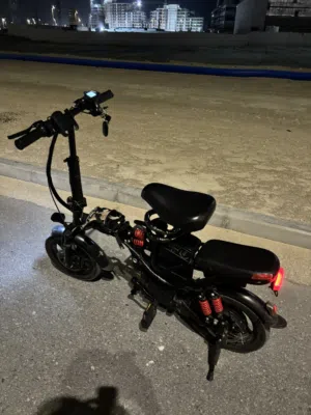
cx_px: 156
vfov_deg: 67.3
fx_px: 311
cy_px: 208
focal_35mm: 26
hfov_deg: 53.1
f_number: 1.6
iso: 800
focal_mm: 5.96
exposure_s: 1/25
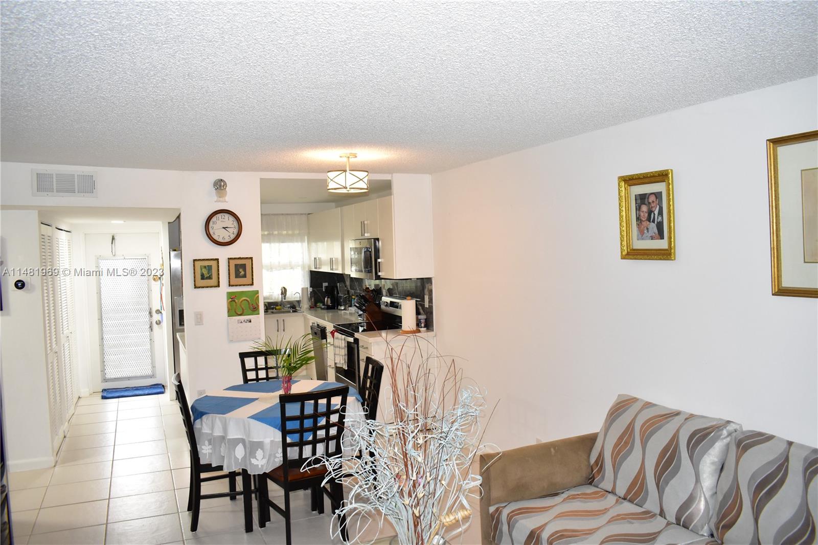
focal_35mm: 27
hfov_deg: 67.4
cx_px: 409
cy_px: 272
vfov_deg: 47.9
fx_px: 613
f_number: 5
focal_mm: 18
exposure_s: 1/60
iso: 1800
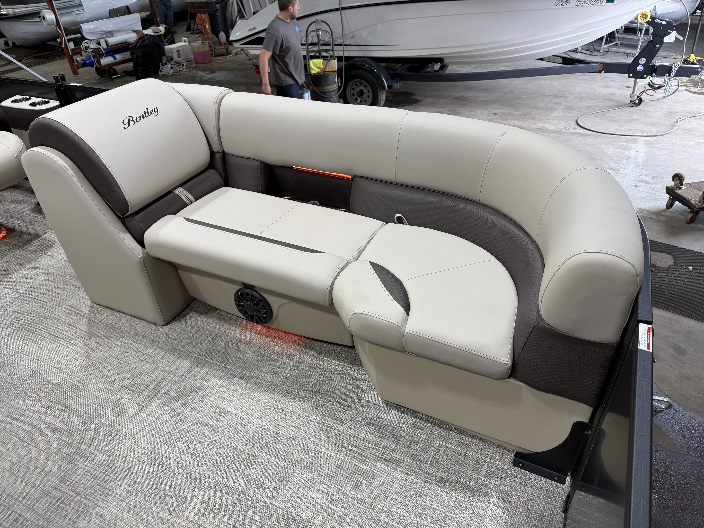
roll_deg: +4.2
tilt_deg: -34.2
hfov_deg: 71.6
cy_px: 264
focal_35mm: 24
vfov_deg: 56.8
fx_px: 488
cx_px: 352
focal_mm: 6.76
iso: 64
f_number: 1.78
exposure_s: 1/120
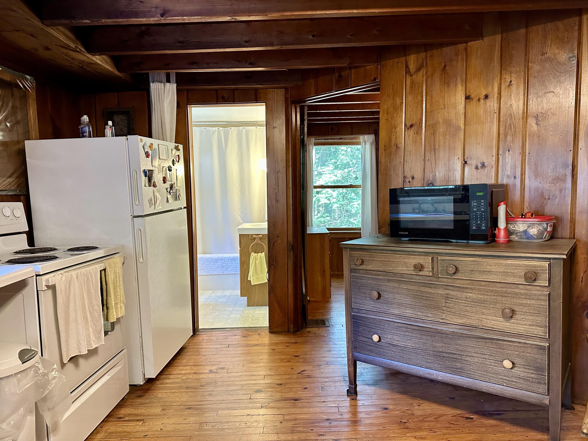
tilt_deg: -5.0
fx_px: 408
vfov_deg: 56.8
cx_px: 294
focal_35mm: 24
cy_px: 220
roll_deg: +0.3
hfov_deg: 71.6
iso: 400
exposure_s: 1/60
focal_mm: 6.86
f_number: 1.78
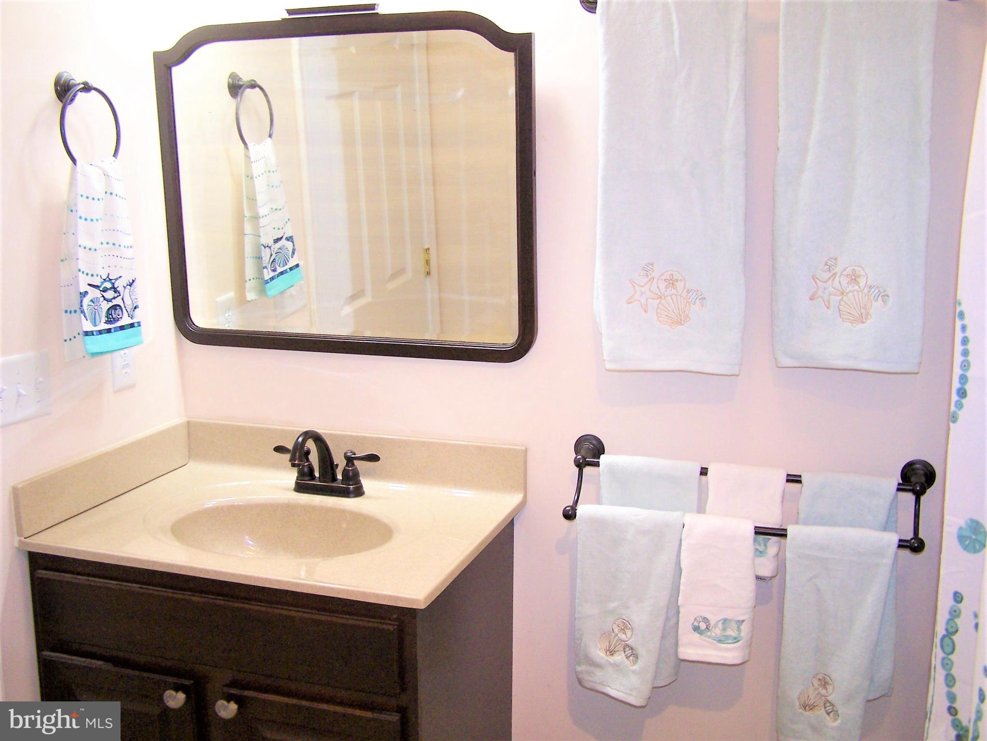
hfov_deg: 49.0
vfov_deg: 37.7
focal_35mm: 38
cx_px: 494
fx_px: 1084
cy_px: 370
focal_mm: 6.3
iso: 140
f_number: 2.8
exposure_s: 1/90
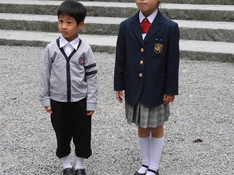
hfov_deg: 25.7
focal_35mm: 76
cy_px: 74
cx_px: 111
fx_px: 514
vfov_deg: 19.4
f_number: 4
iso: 100
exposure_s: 1/30
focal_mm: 9
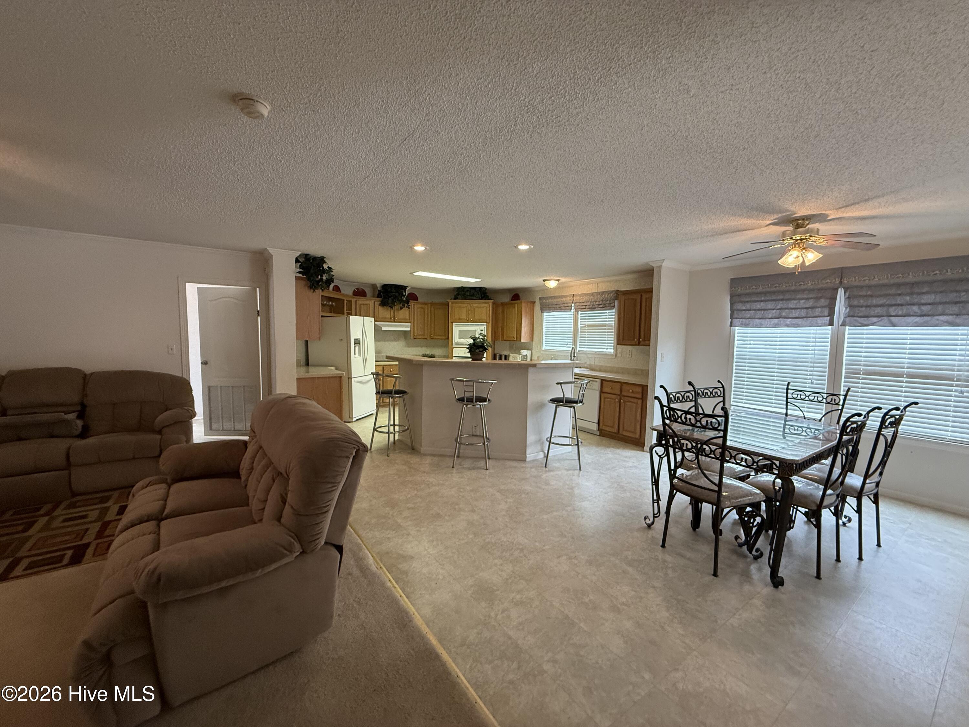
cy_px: 364
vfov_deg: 85.7
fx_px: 392
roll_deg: -0.7
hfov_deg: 102.1
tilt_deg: -0.9
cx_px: 484
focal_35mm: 14
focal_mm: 2.22
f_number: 2.2
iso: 400
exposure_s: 1/120
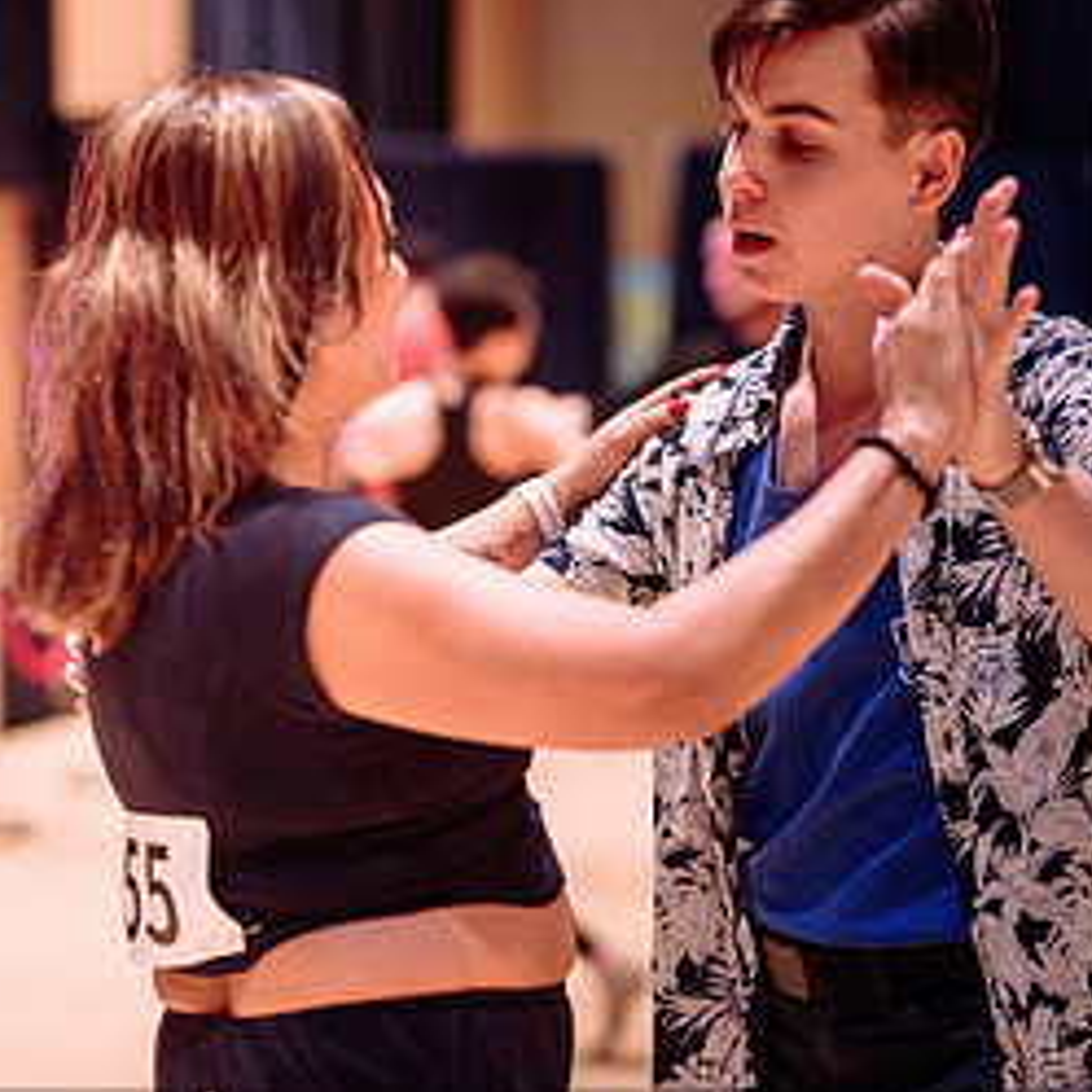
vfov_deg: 17.6
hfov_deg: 17.6
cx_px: 566
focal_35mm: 99
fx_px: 3533
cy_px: 634
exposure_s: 1/200
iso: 1600
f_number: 1.4
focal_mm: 50
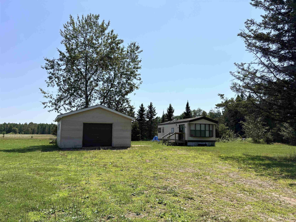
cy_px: 111
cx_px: 148
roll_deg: +0.0
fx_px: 222
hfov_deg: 67.3
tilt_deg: +4.8
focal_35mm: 26
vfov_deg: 53.1
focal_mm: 5.96
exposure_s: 1/4950
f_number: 1.6
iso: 50
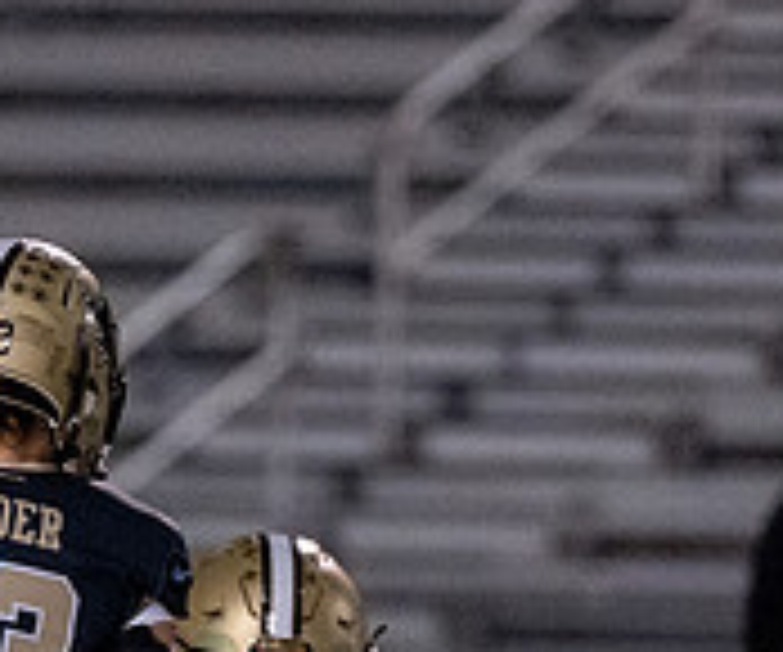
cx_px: -31
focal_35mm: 1284
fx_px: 30245
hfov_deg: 1.5
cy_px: 690
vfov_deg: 1.2
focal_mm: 200
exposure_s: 1/1250
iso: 5000
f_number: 2.8
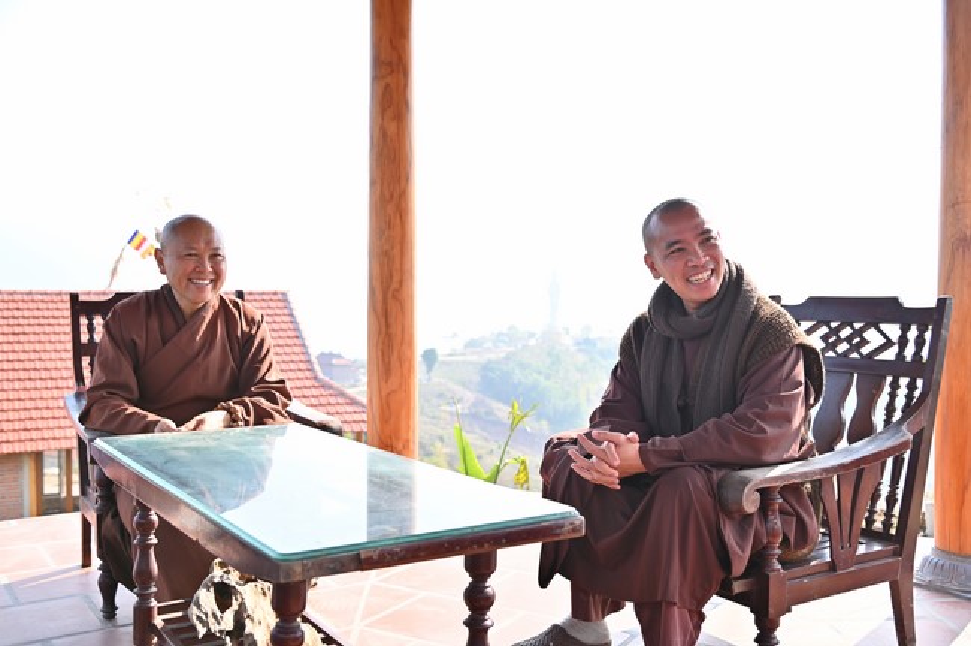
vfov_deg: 37.8
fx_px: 943
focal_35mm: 35
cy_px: 323
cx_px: 486
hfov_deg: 54.5
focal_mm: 35
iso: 100
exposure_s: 1/160
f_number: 5
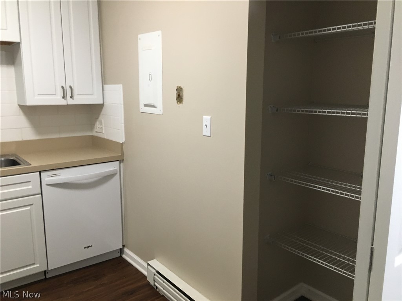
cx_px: 201
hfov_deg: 61.7
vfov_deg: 48.2
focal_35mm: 29
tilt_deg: -8.5
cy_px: 150
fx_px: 337
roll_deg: -0.7
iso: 160
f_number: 2.2
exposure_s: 1/30
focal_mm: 4.15
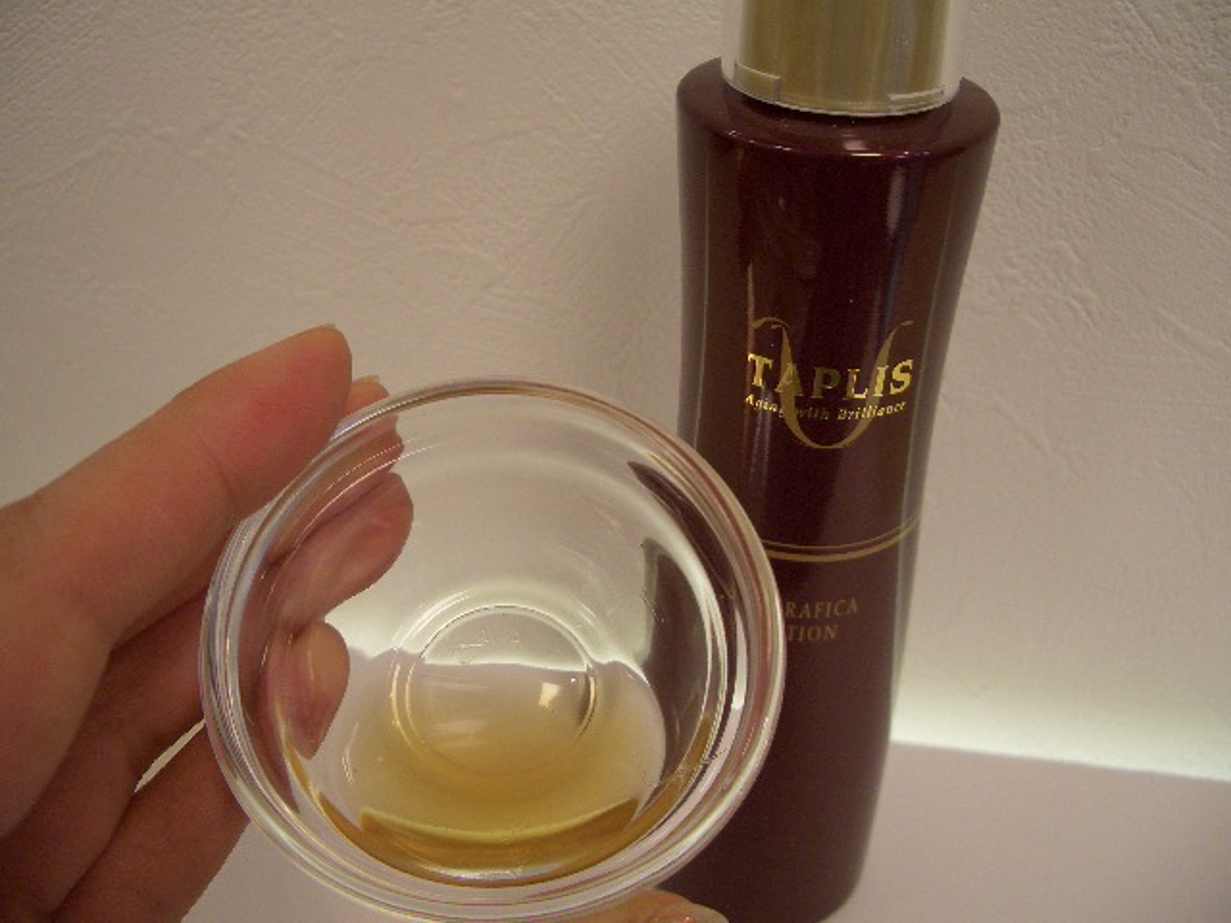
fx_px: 1245
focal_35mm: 35
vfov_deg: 40.7
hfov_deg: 52.6
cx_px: 616
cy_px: 462
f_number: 2.6
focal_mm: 5.8
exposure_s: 1/50
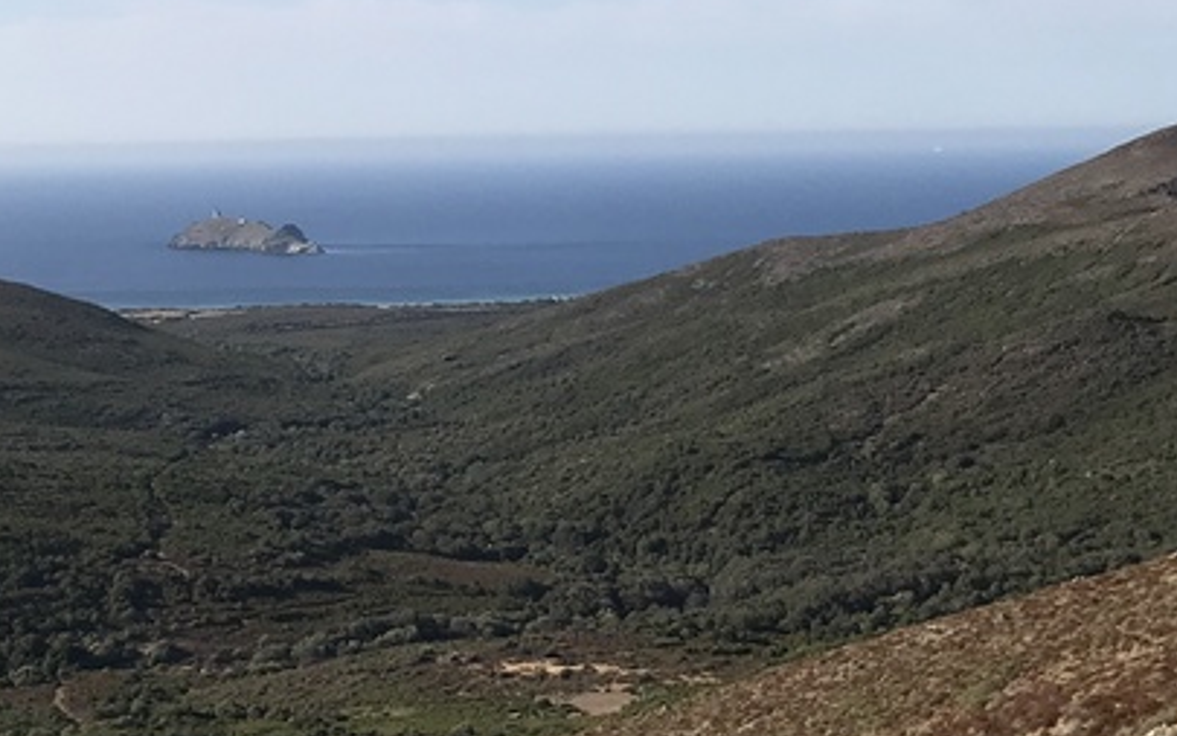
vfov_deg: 14.8
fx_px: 2822
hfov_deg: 23.3
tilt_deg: -1.1
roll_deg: +0.9
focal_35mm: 88
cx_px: 270
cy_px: 268
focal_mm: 3.99
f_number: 1.8
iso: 20
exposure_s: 1/2907
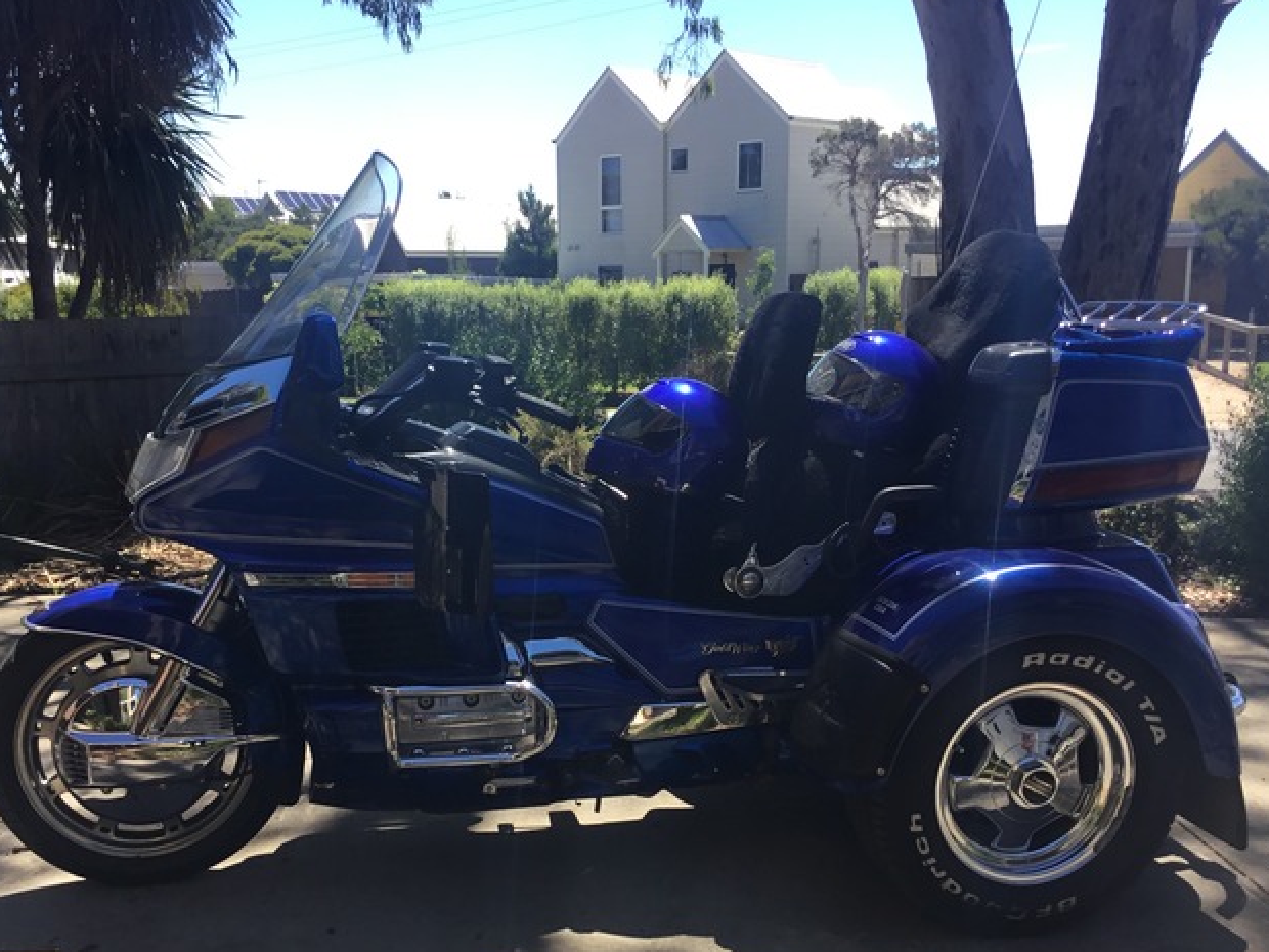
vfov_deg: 35.7
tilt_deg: -13.8
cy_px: 604
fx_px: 1466
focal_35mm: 40
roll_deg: +0.2
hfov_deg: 46.7
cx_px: 577
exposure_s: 1/473
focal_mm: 3.3
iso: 25
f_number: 2.4
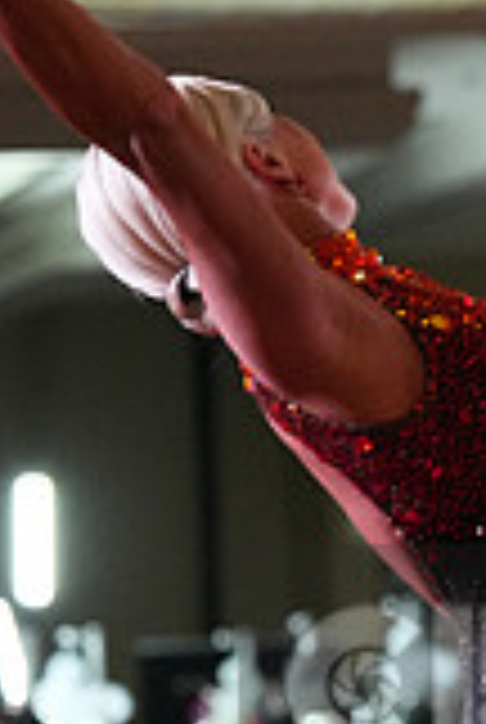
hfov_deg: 2.5
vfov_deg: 3.7
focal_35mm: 561
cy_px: 697
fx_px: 11311
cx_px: 862
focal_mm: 156
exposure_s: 1/400
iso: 6400
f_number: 4.5
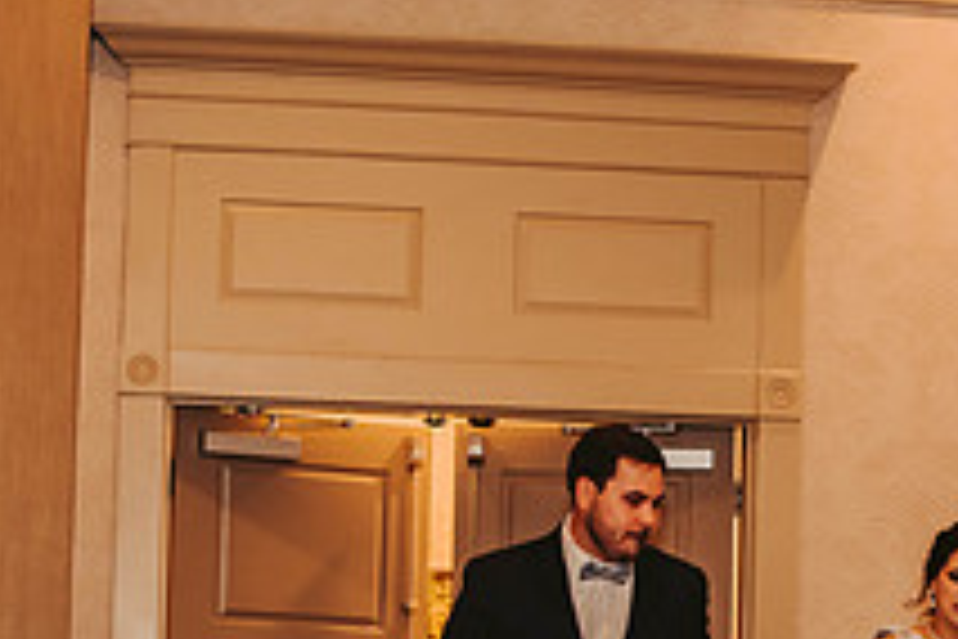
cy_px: 682
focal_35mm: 136
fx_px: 3619
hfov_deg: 15.0
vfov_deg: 10.0
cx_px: 787
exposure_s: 1/125
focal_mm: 50
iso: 800
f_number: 2.5
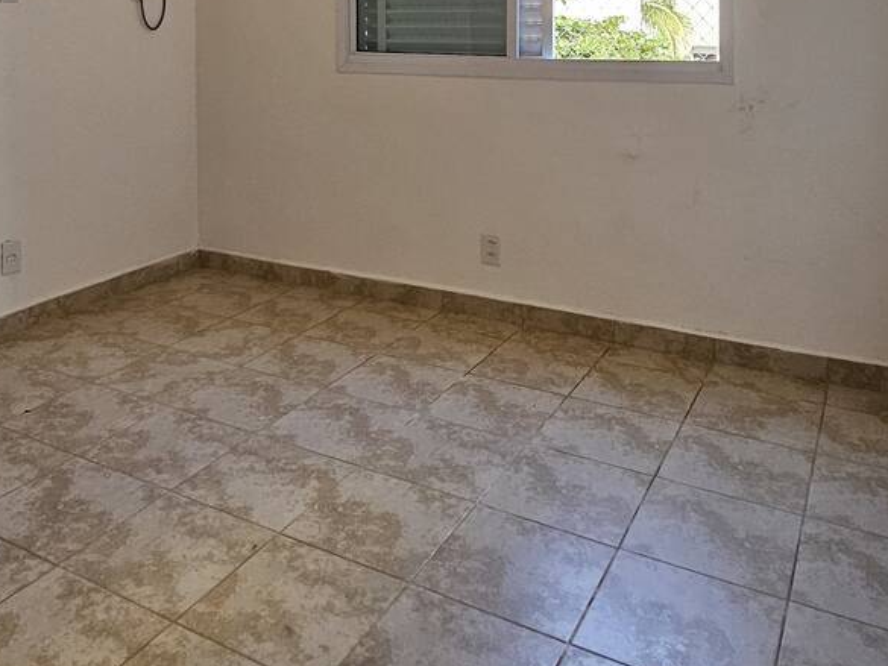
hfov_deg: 56.5
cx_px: 367
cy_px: 46
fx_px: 821
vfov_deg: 40.3
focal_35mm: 32
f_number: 2.2
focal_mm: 1.7
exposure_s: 1/60
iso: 100
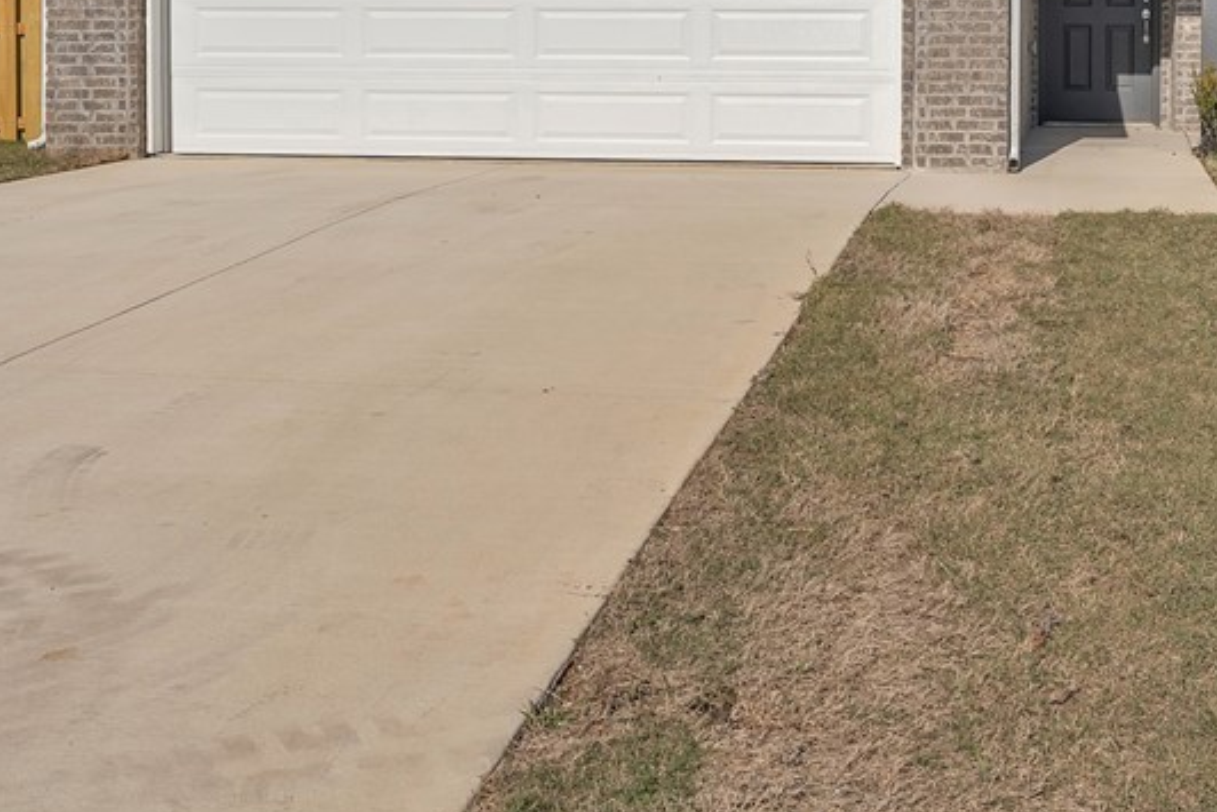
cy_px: 25
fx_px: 1657
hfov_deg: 39.3
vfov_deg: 26.3
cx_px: 904
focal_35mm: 49
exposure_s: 1/1600
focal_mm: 24
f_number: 9
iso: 250
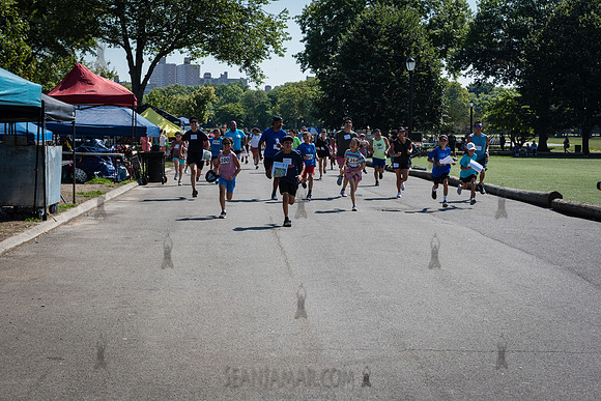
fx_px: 1035
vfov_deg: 21.9
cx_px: 300
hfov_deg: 32.4
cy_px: 200
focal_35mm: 62
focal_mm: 62
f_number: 6.3
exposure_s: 1/640
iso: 200
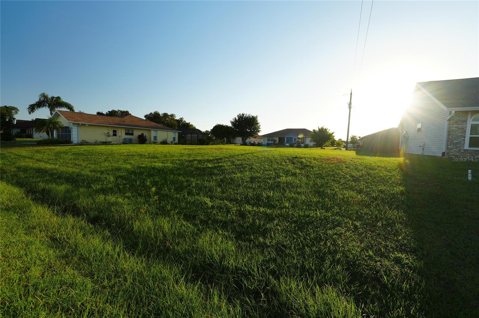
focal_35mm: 16
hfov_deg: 97.7
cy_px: 159
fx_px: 209
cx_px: 240
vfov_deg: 74.5
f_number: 6.3
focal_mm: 10.5
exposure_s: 1/100
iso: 100
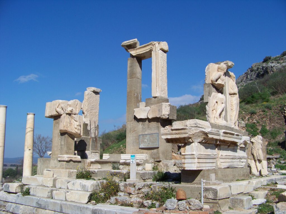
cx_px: 143
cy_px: 107
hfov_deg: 51.4
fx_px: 297
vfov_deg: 39.7
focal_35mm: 36
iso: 71
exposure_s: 1/1000
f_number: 4
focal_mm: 5.85
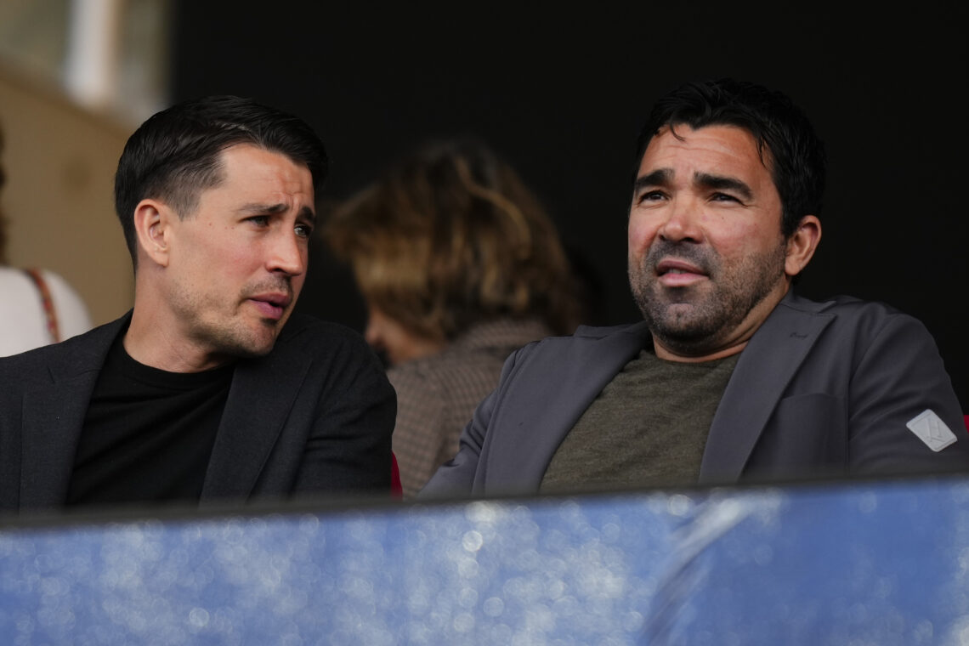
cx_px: 484
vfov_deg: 2.3
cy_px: 323
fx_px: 16149
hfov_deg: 3.4
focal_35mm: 600
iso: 500
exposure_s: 1/1250
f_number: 2.8
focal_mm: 400
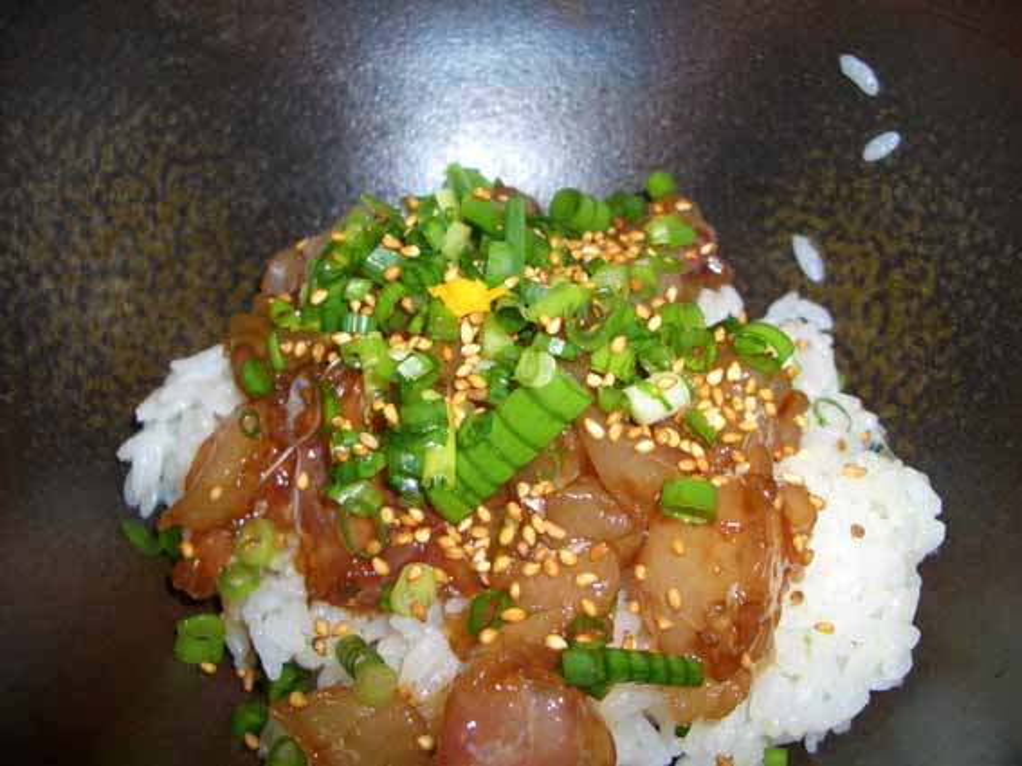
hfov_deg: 52.6
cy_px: 383
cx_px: 511
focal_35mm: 35
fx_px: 1033
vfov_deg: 40.7
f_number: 2.6
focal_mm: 5.8
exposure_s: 1/60
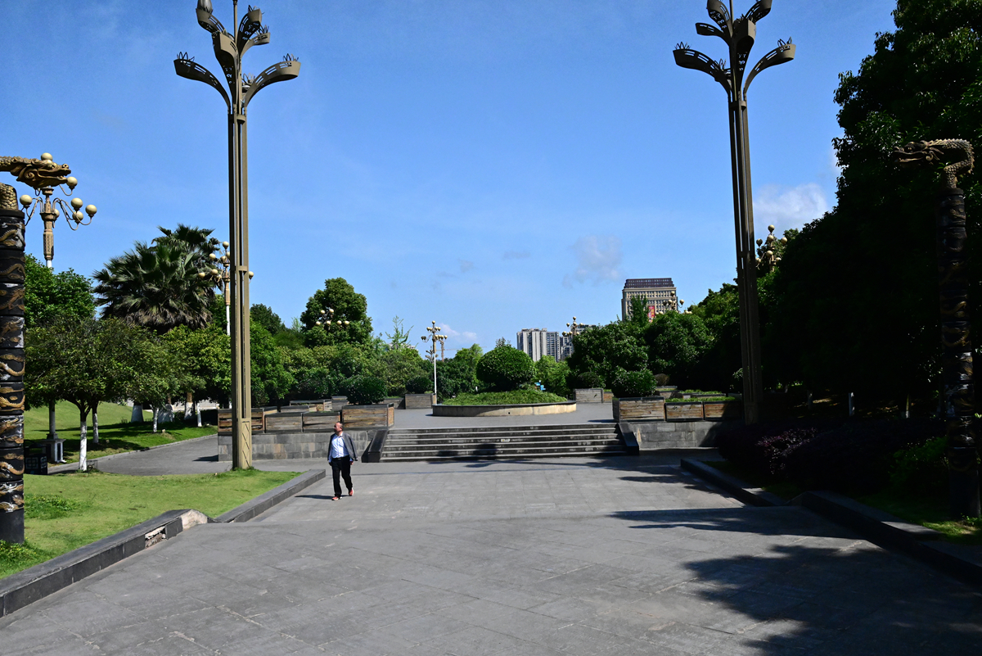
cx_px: 491
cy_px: 328
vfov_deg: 45.0
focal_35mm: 29
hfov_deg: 63.6
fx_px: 791
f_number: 10
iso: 5600
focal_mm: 29
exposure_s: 1/8000
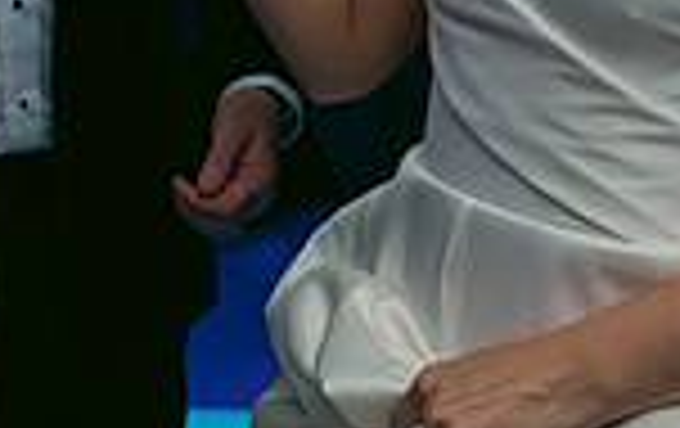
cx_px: 450
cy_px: -336
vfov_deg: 10.0
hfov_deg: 16.6
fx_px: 2321
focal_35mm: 125
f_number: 3.5
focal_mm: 32
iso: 800
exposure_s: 1/160
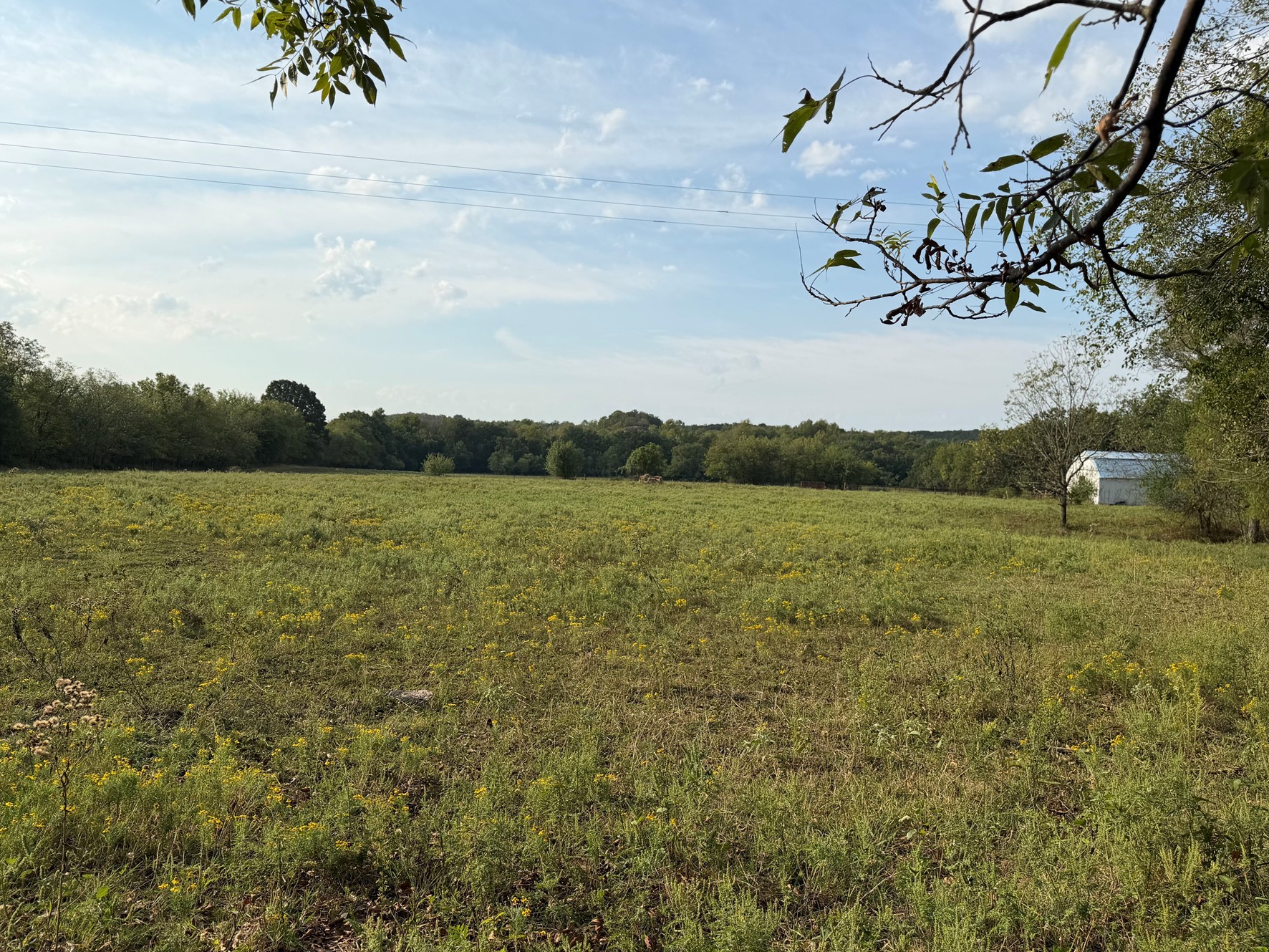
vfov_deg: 53.0
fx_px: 953
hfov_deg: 67.3
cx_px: 655
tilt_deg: -4.3
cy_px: 508
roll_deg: -0.9
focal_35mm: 26
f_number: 1.78
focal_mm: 6.76
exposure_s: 1/6711
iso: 80
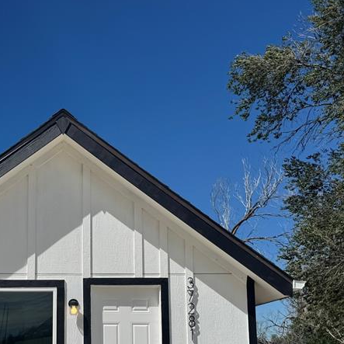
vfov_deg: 33.8
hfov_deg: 33.7
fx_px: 551
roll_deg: -0.1
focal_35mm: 49
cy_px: 270
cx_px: 71
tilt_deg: +8.8
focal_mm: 6.76
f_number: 1.78
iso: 80
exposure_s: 1/9009
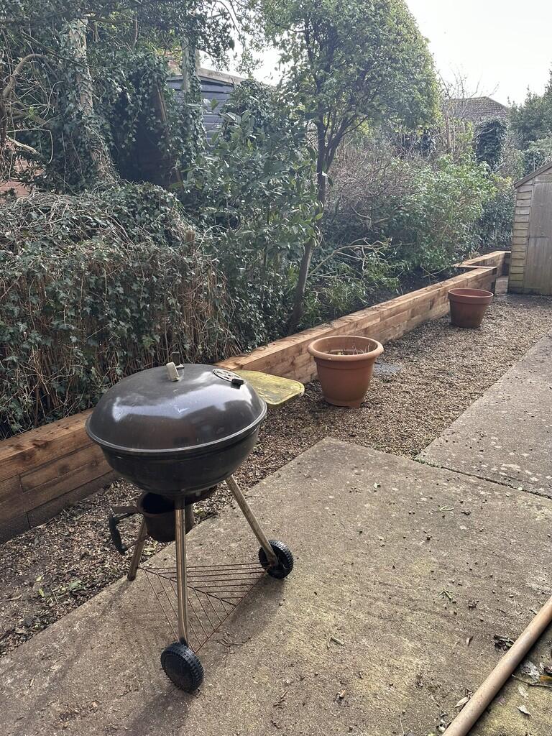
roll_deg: +1.2
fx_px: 510
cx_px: 276
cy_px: 368
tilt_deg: -16.7
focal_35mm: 24
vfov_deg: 71.6
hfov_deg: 56.8
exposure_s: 1/361
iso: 80
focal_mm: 6.86
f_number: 1.78
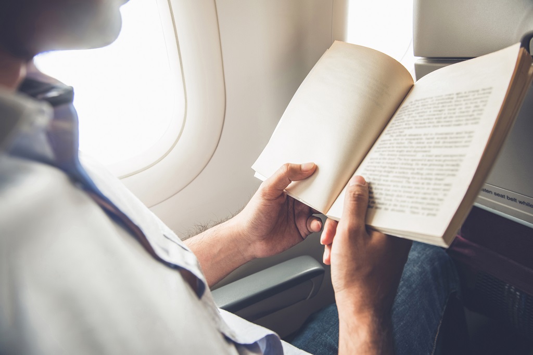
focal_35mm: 24
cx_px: 266
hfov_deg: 73.7
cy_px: 178
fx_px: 355
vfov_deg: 53.1
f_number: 4
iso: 200
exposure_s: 1/160
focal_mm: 24
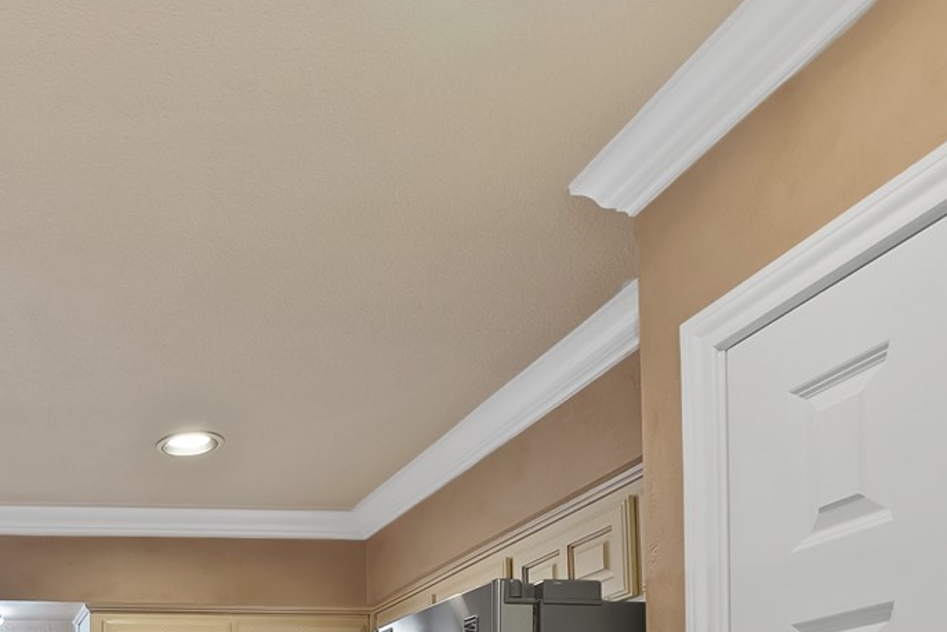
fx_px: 921
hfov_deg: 44.5
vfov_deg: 30.2
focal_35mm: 35
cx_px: -39
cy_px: 818
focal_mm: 12
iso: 640
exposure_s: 1/3
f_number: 9
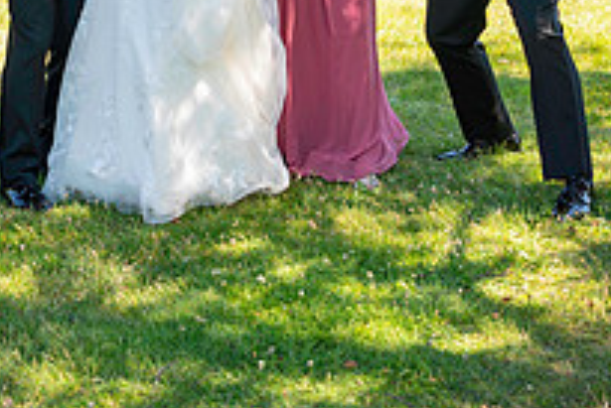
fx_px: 1630
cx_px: 155
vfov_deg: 13.7
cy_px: -140
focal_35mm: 96
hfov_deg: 21.1
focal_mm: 34
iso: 100
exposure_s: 1/250
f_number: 3.2
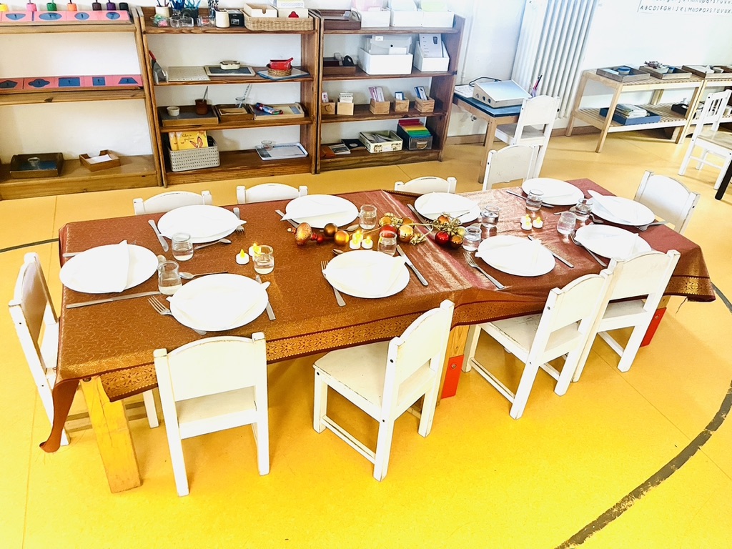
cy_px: 274
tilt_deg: -33.0
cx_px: 366
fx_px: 550
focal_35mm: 26
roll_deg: -5.6
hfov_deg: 67.3
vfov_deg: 53.1
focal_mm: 5.1
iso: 320
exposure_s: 1/50
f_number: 1.6
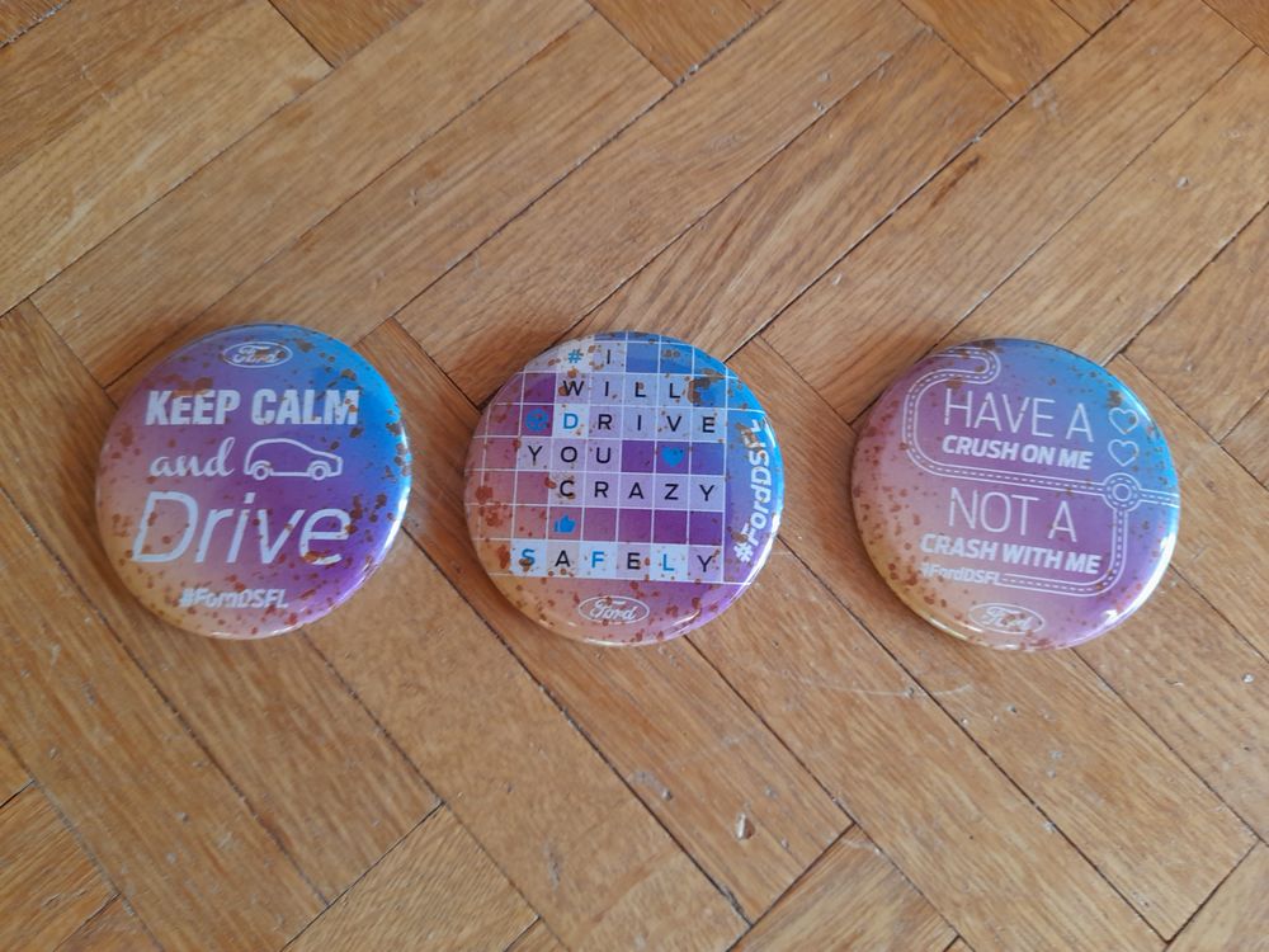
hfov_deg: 69.4
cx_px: 634
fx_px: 916
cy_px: 476
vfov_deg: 54.9
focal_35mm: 25
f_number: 2
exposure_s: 1/50
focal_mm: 4.6
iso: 100
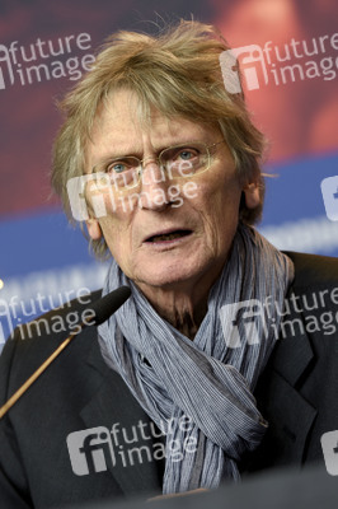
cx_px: 169
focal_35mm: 218
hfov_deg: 6.3
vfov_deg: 9.5
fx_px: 3068
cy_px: 254
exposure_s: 1/320
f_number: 3.2
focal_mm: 145
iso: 640
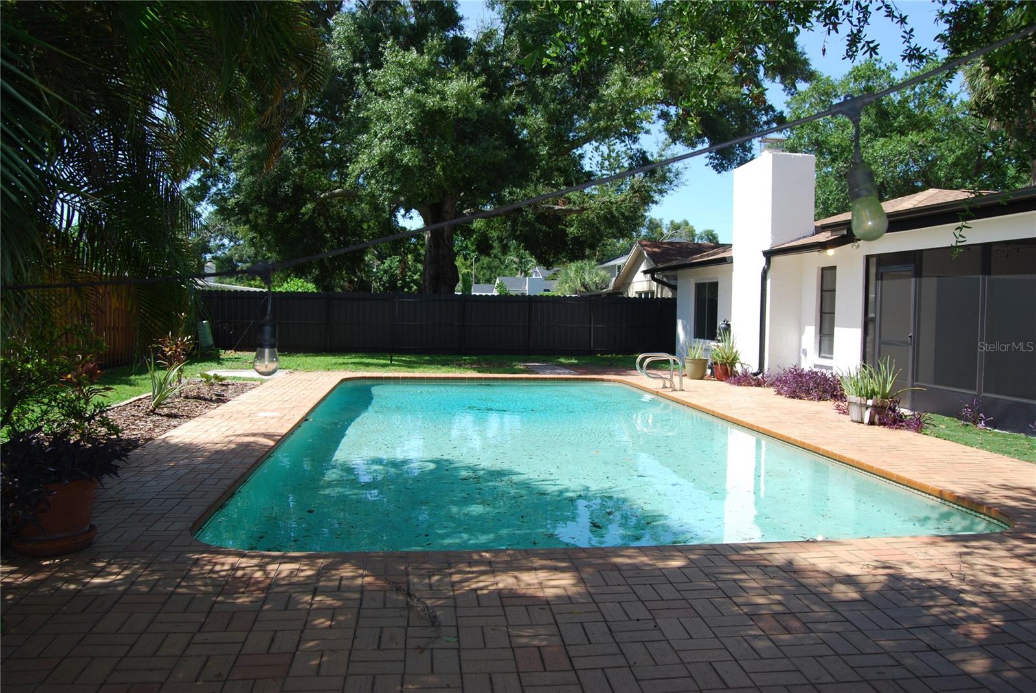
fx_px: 778
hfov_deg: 67.3
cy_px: 346
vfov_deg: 48.0
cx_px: 518
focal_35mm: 27
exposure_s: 1/200
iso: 100
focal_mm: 18
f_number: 6.3
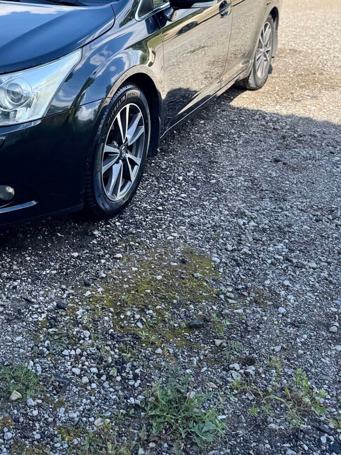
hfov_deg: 29.9
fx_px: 617
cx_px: 50
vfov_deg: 39.0
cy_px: 97
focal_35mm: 47
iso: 80
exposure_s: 1/1311
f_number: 1.78
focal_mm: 6.76
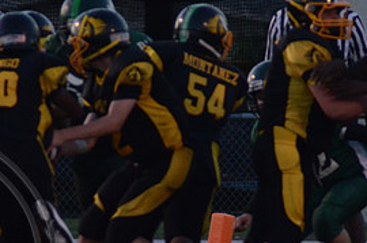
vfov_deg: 1.4
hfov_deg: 2.1
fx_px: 9830
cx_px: 164
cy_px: 130
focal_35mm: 966
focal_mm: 300
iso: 2000
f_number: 5.6
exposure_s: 1/400
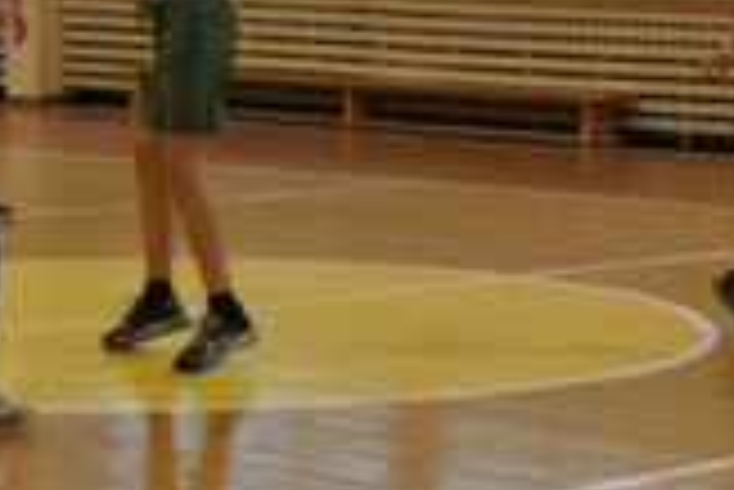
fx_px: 3387
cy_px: 247
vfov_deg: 8.3
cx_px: 581
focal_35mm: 166
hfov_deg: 12.3
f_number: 3.5
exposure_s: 1/250
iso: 800
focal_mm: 22
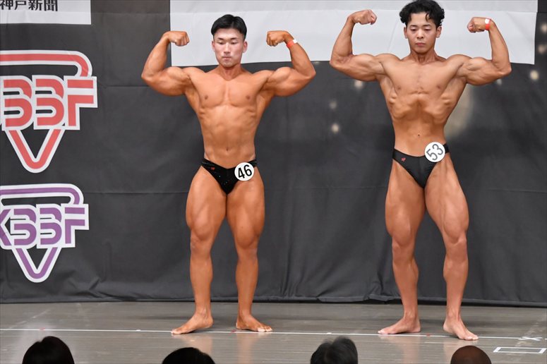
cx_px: 274
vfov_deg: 5.7
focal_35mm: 240
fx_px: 3645
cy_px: 182
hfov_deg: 8.6
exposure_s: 1/400
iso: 6400
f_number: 5.6
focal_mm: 160
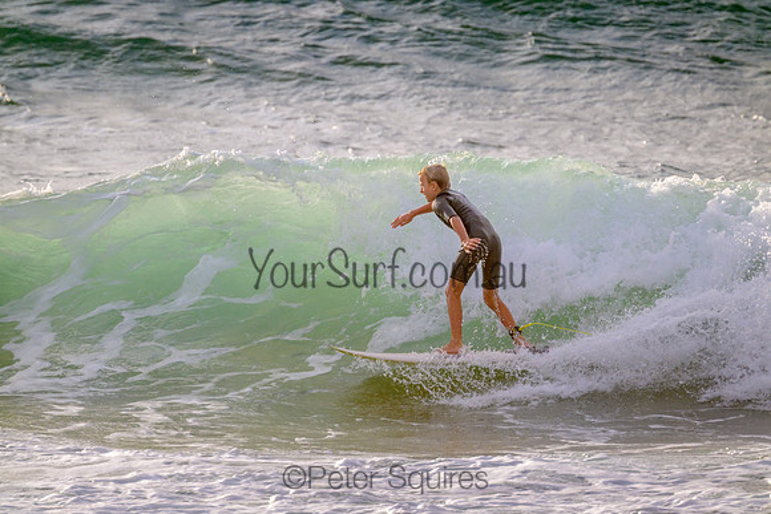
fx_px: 17137
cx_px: 386
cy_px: 257
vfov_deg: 1.7
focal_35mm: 800
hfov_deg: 2.6
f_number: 11
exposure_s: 1/2000
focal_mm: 800
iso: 900
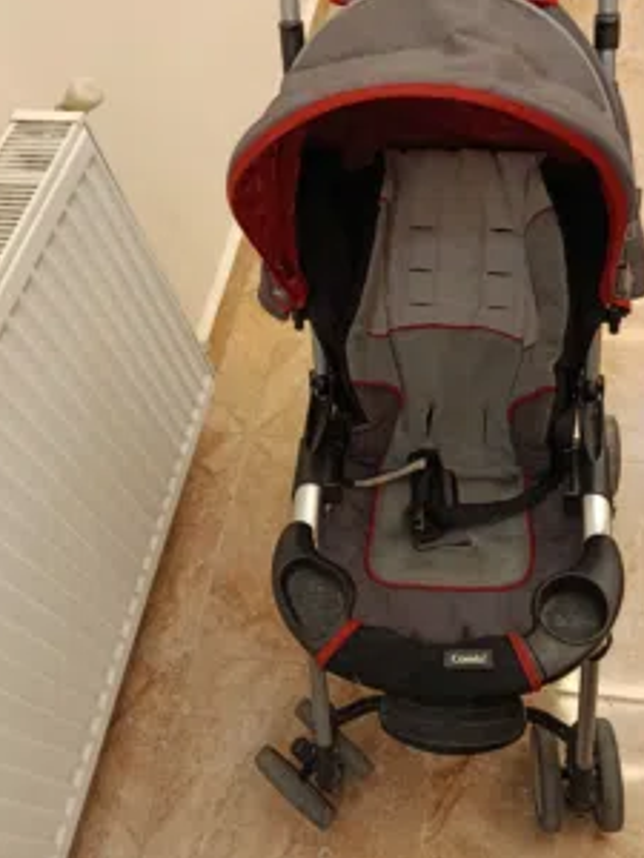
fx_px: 794
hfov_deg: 43.8
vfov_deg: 56.6
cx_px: 404
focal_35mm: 32
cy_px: 363
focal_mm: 5.24
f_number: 1.7
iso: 660
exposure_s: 1/100
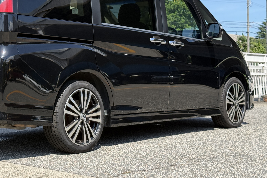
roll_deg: -0.2
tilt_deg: +2.3
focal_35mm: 74
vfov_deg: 18.3
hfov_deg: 27.0
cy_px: 50
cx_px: 71
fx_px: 549
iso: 80
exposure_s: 1/2146
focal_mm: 6.76
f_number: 1.78
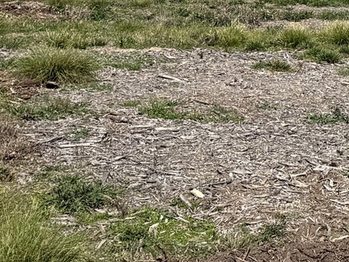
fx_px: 1109
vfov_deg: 12.8
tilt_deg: +0.4
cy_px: -118
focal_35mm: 110
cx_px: 768
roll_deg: -1.0
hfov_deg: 14.0
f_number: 1.78
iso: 80
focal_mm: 6.76
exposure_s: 1/6173
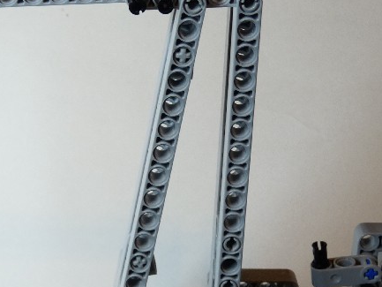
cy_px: 120
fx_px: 1060
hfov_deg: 20.1
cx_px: 47
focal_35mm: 96
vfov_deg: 15.4
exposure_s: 1/30
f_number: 3.2
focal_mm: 9.2
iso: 125
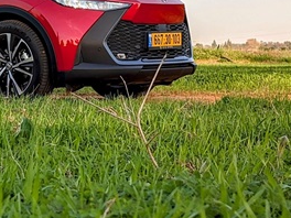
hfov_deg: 16.4
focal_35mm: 119
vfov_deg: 12.2
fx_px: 1000
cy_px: -40
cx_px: 39
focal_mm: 6.9
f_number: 1.68
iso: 33
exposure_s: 1/560
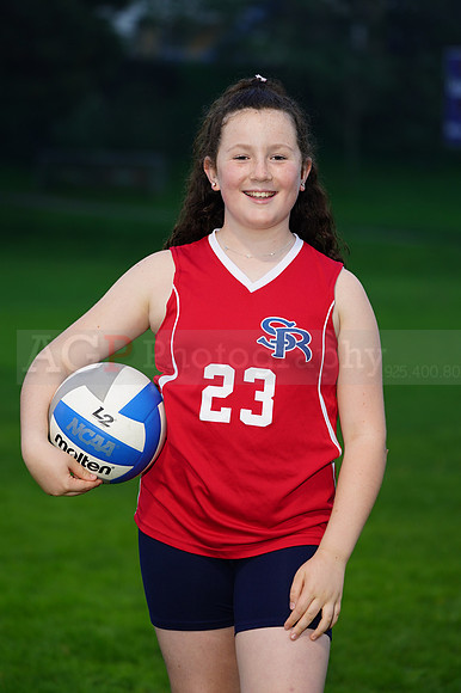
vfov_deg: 10.9
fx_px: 3634
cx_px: 230
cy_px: 346
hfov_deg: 7.3
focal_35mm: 189
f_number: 5.6
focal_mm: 189
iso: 320
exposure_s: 1/25
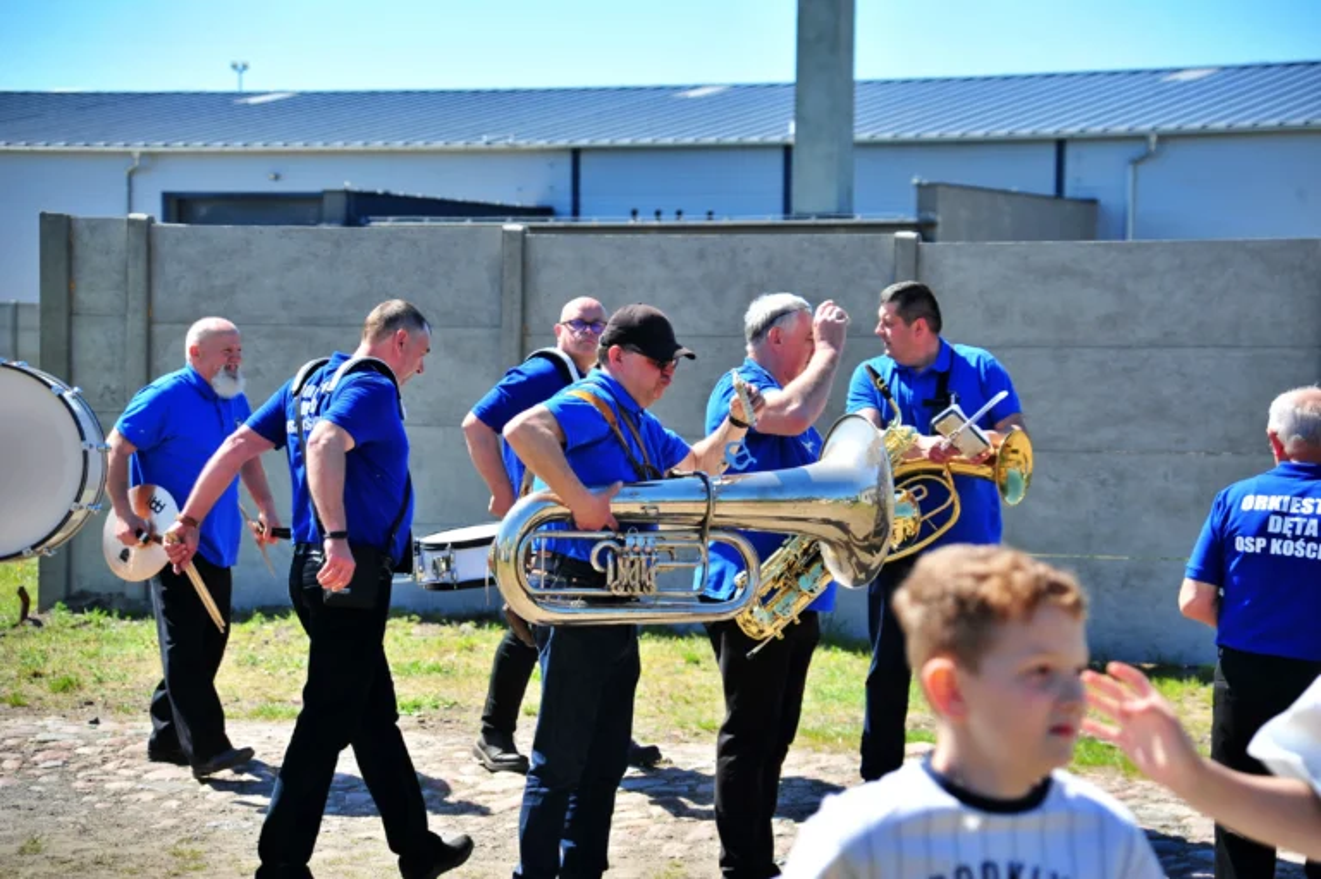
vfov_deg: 12.4
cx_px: 660
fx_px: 4034
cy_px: 440
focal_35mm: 110
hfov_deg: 18.6
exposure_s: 1/400
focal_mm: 110
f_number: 5.6
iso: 250
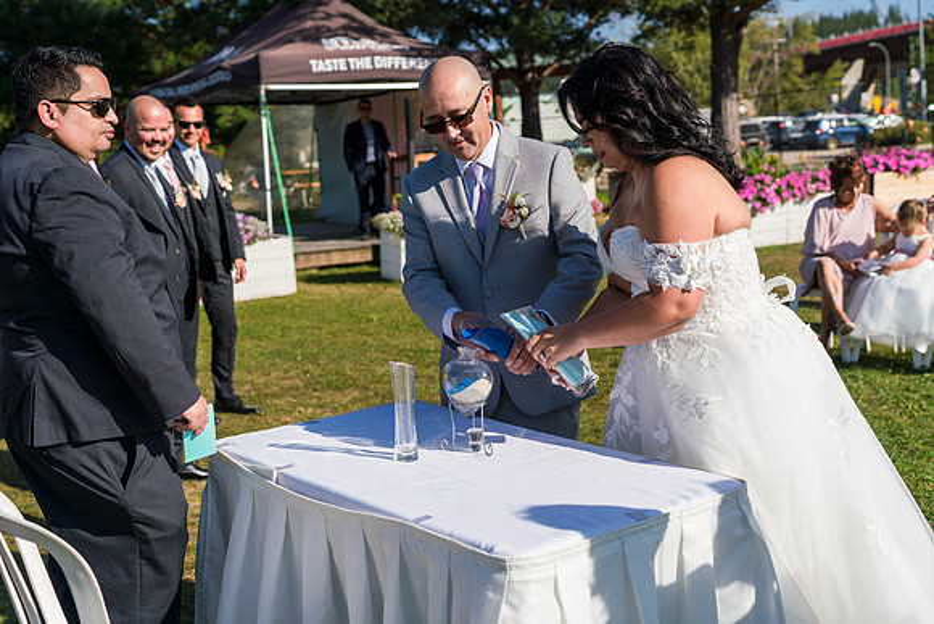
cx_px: 467
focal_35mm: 46
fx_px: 1194
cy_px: 312
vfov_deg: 29.3
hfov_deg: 42.7
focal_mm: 46
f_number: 4
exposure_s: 1/3200
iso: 250
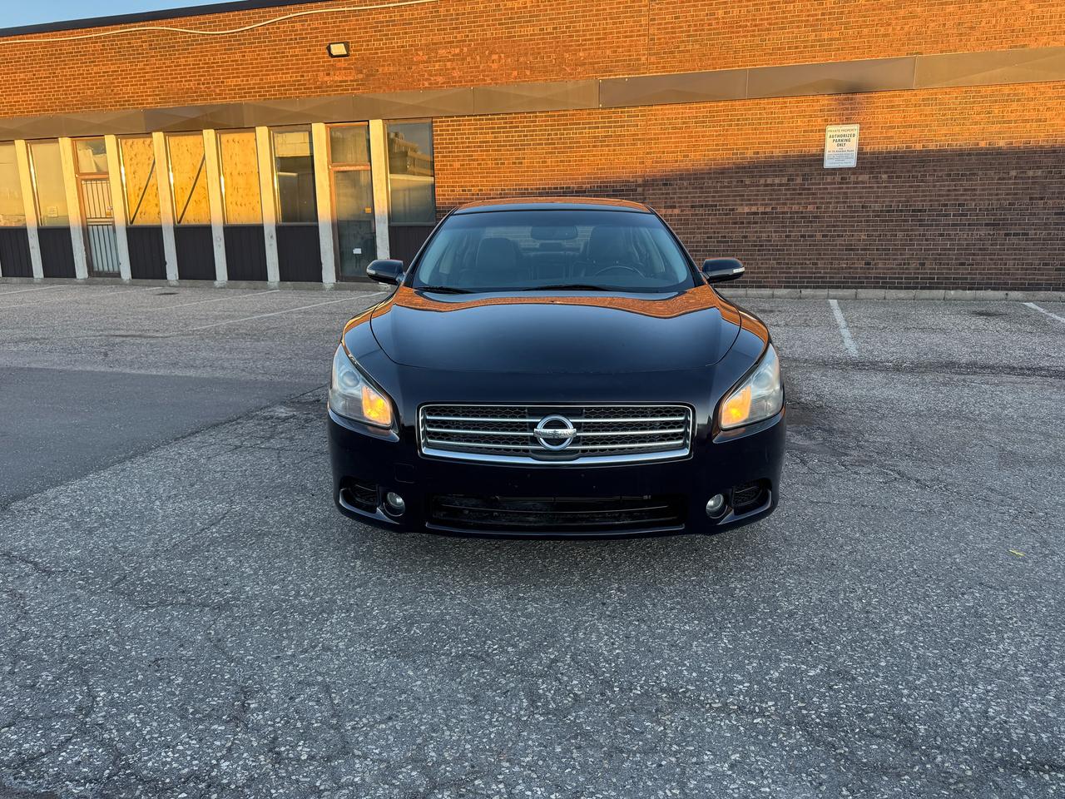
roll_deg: -1.5
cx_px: 532
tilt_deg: -10.7
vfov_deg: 56.8
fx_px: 738
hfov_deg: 71.6
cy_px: 400
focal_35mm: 24
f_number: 1.78
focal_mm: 6.76
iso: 80
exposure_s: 1/276
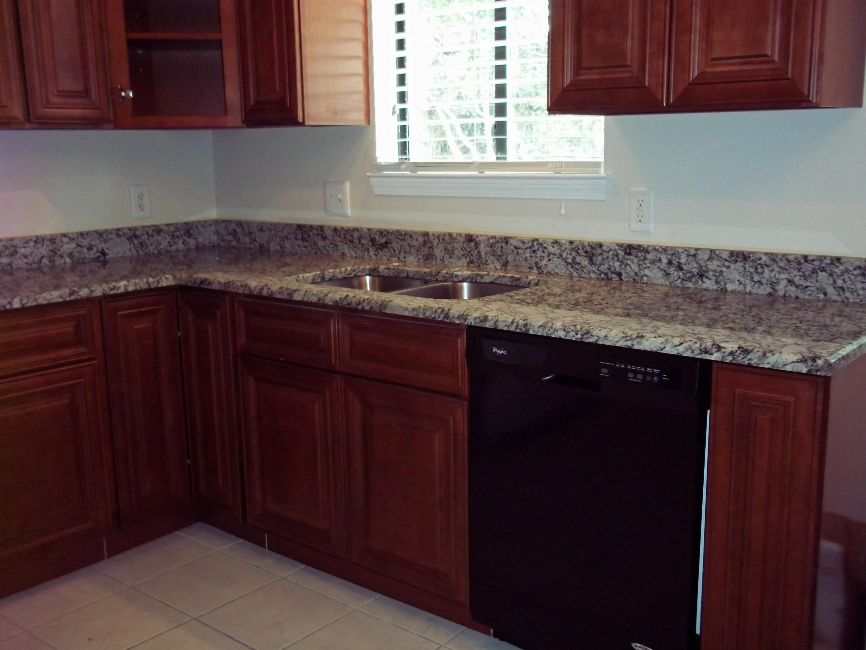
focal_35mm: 36
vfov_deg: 39.7
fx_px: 901
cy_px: 325
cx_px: 433
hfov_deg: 51.4
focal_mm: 6.5
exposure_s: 1/30
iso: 320
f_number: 3.1
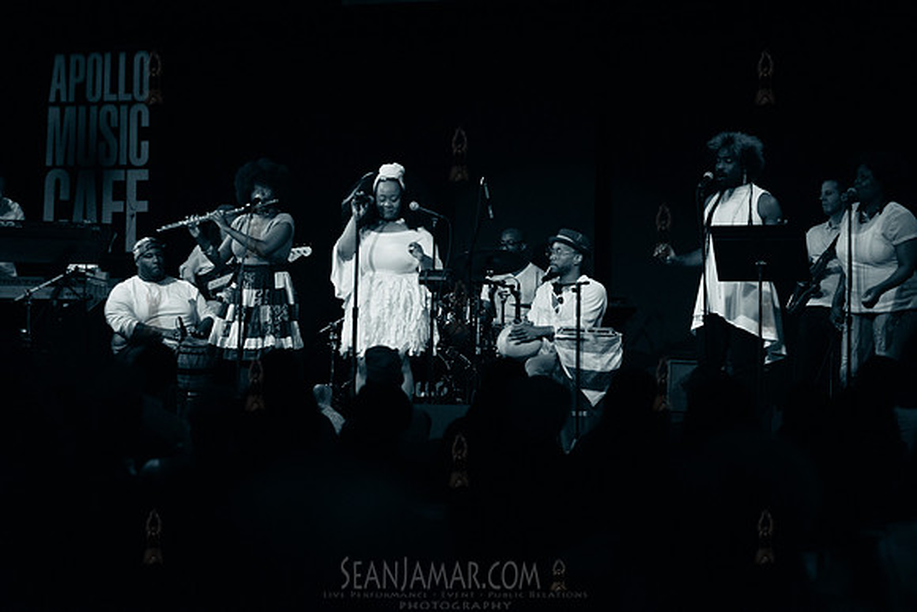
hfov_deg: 25.4
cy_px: 306
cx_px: 458
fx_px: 2038
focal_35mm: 80
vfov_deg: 17.1
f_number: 2.8
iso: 4000
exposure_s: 1/320
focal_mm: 80
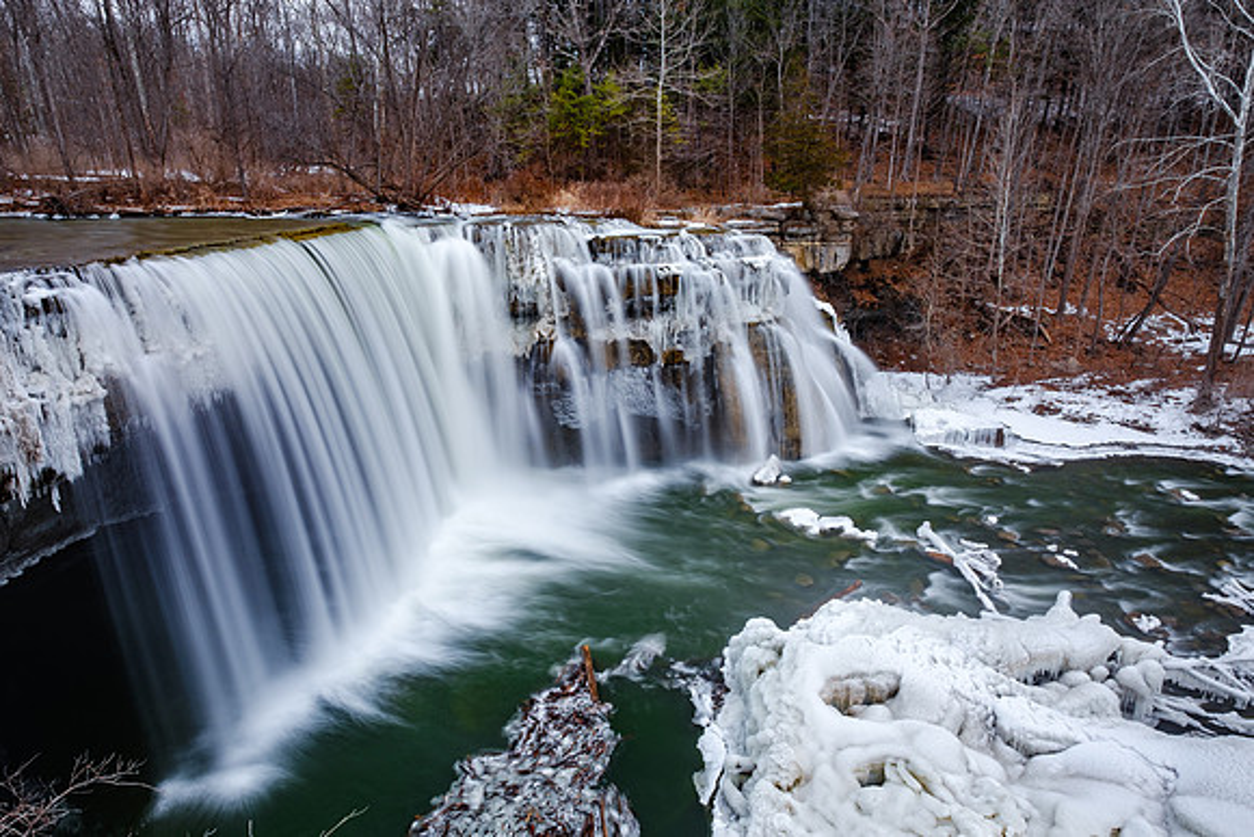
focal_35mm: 21
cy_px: 407
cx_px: 620
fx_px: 724
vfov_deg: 60.0
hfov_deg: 81.8
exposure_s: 1.8
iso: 160
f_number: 8
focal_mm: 13.2
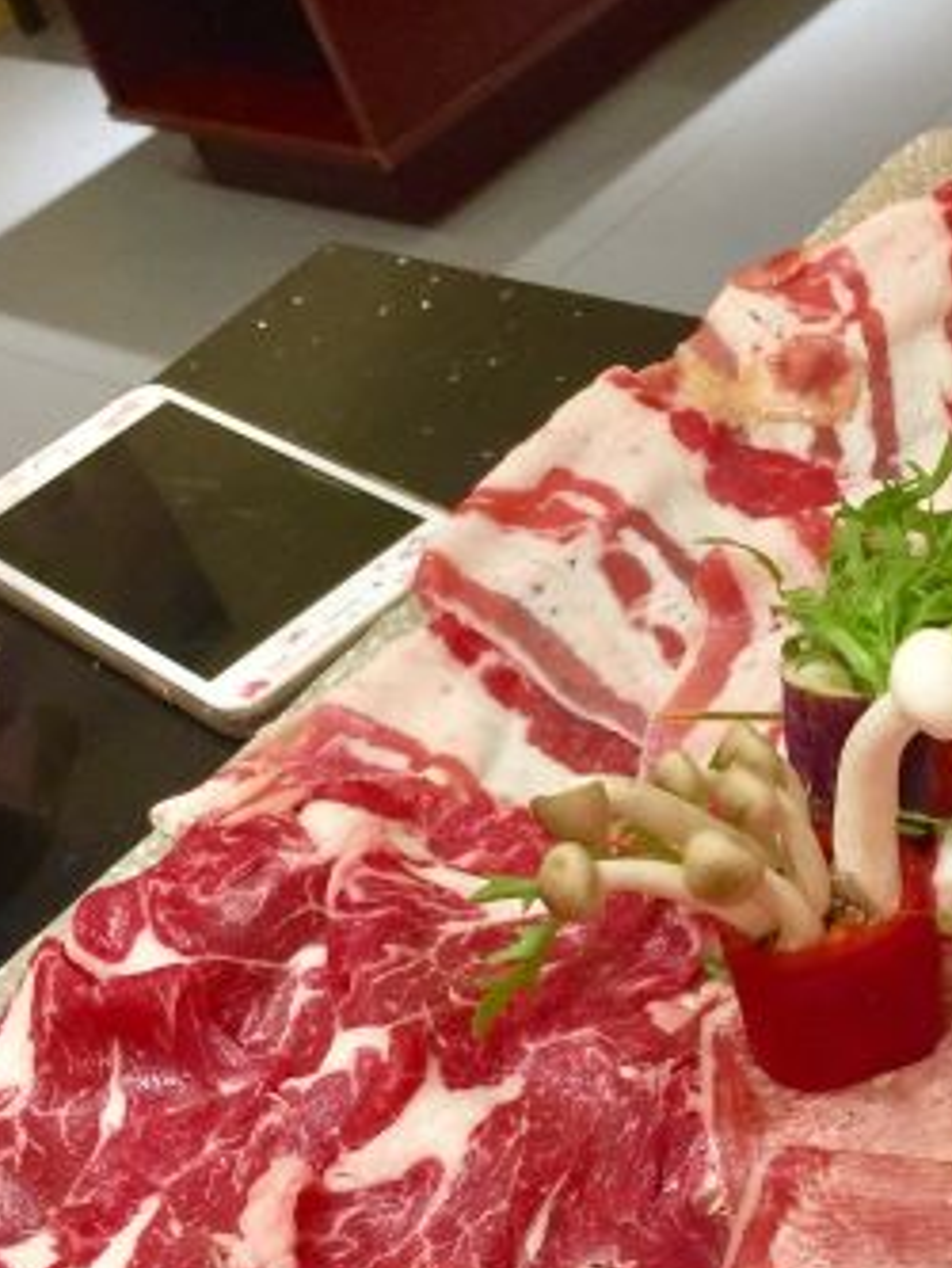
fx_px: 2235
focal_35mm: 61
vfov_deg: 31.3
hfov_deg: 23.2
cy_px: 887
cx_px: 916
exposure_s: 1/33
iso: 80
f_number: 2.2
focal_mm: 4.15
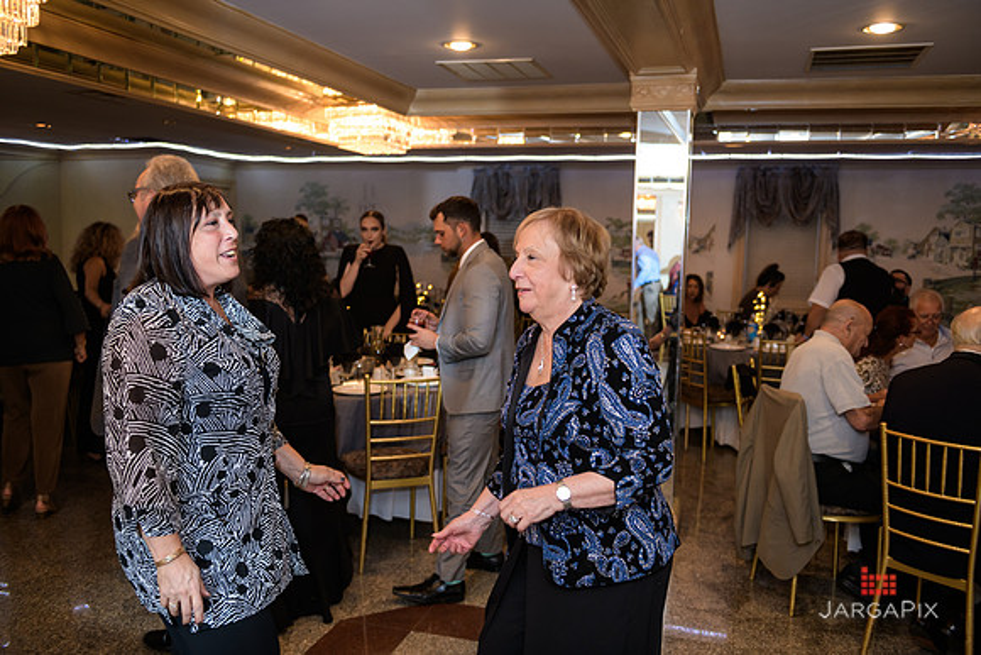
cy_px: 328
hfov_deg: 58.7
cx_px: 490
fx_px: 872
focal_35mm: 32
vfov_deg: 41.1
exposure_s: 1/125
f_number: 3.2
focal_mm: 32
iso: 800
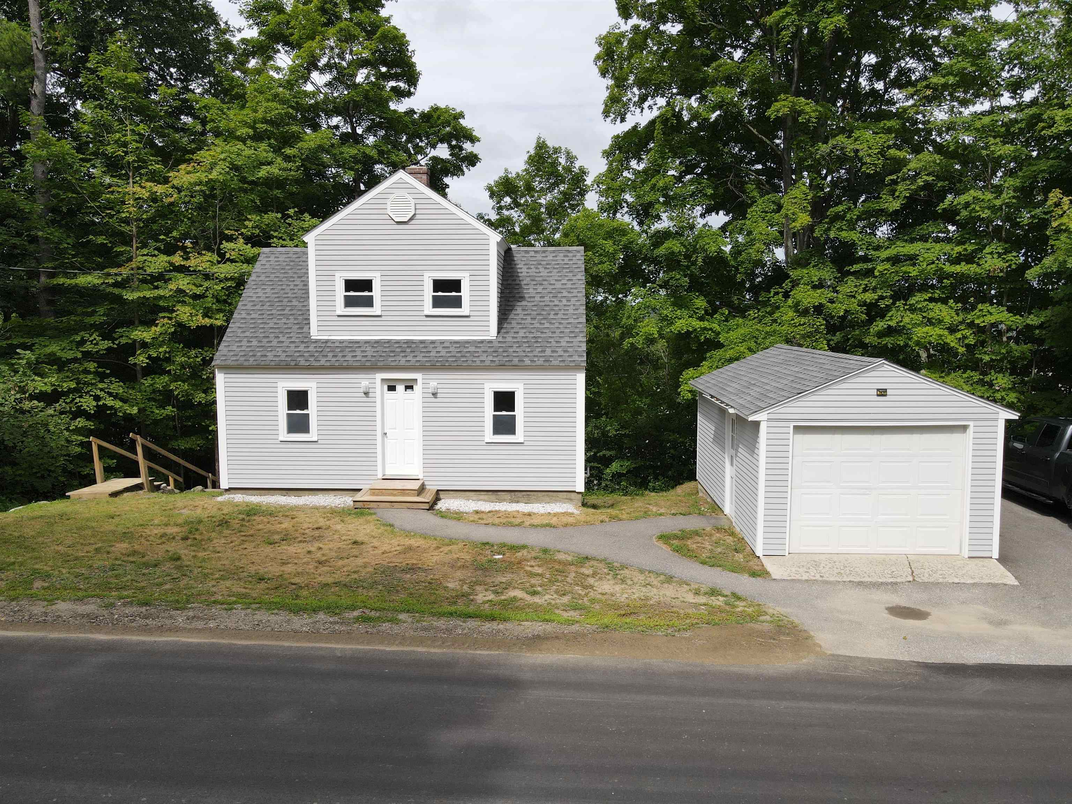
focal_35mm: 24
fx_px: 743
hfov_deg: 71.6
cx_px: 536
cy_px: 402
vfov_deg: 56.8
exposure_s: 1/640
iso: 100
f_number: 2.8
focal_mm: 4.5
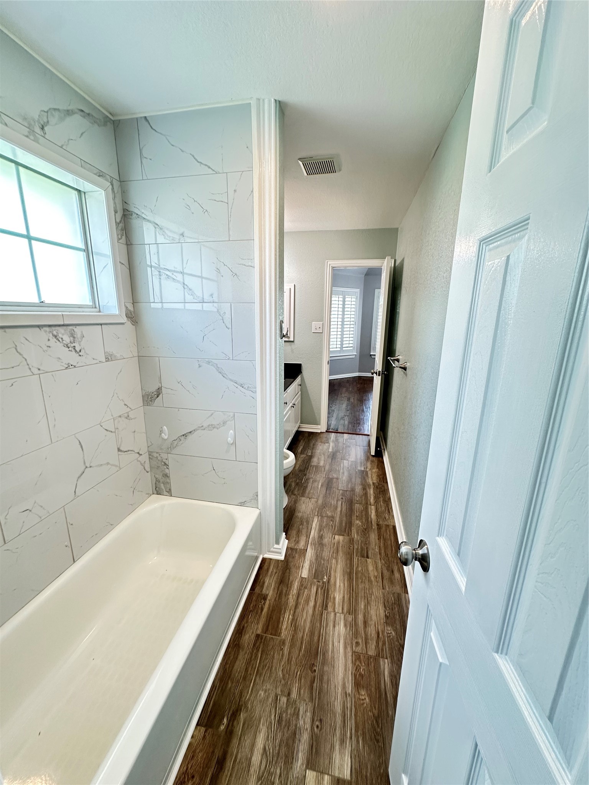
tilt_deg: -13.4
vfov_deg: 102.1
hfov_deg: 85.7
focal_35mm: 14
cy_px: 392
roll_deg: -2.2
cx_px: 294
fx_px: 318
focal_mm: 2.22
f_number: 2.2
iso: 200
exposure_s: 1/60
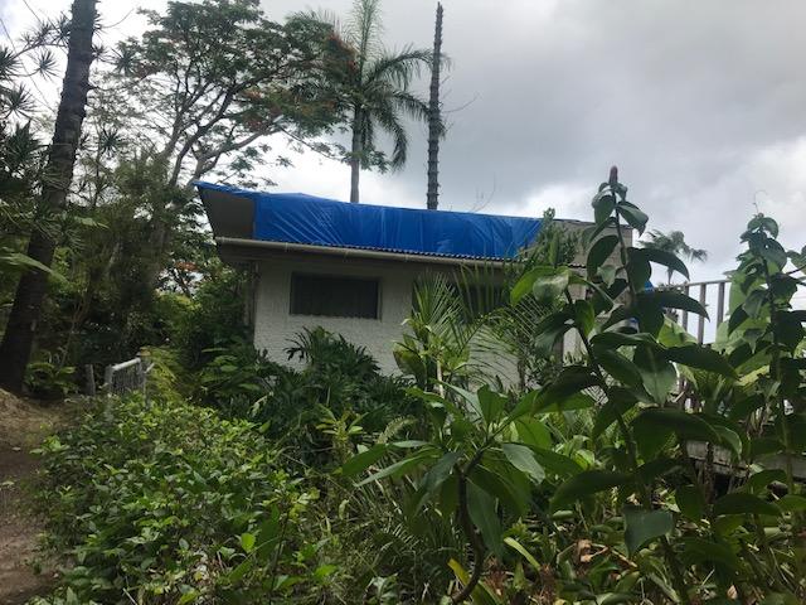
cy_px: 302
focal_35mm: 28
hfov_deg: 63.4
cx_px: 403
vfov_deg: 49.7
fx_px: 652
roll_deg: -1.0
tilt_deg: +3.4
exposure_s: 1/2179
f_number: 1.8
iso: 20
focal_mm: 3.99
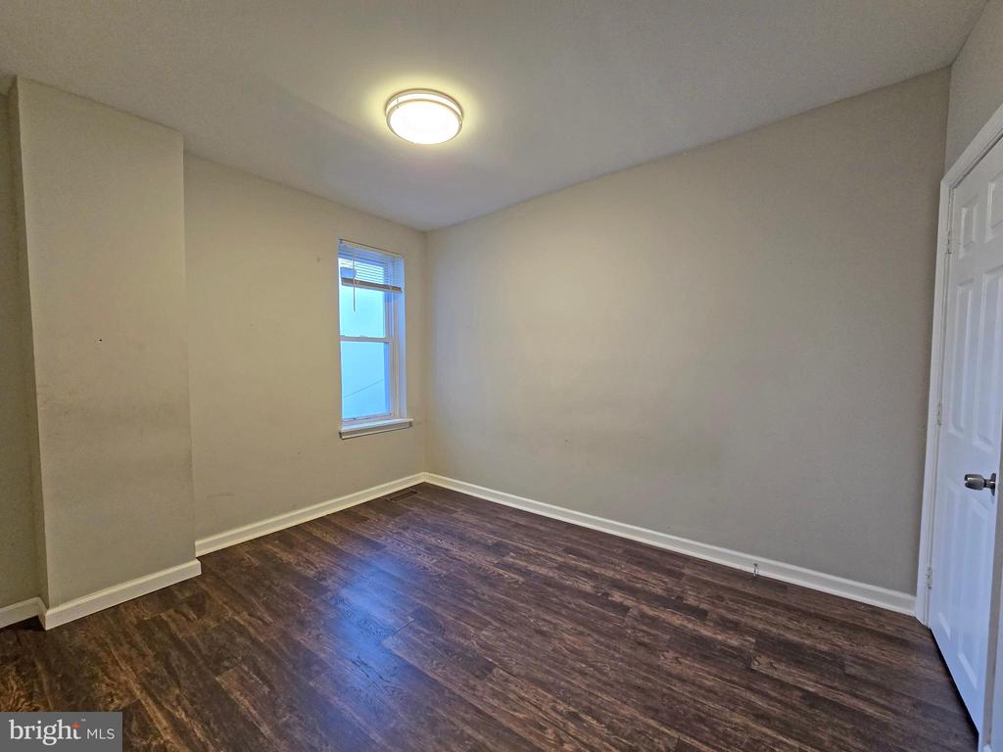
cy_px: 376
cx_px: 502
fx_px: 377
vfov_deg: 89.9
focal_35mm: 13
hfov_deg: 106.2
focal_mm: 2.2
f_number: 2.2
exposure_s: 1/60
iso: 200
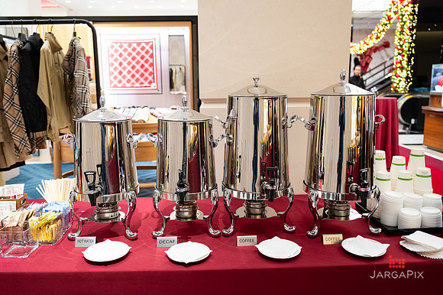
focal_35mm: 30
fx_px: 369
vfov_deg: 43.6
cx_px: 221
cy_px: 145
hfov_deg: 62.0
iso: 1600
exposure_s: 1/125
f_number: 3.2
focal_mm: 28
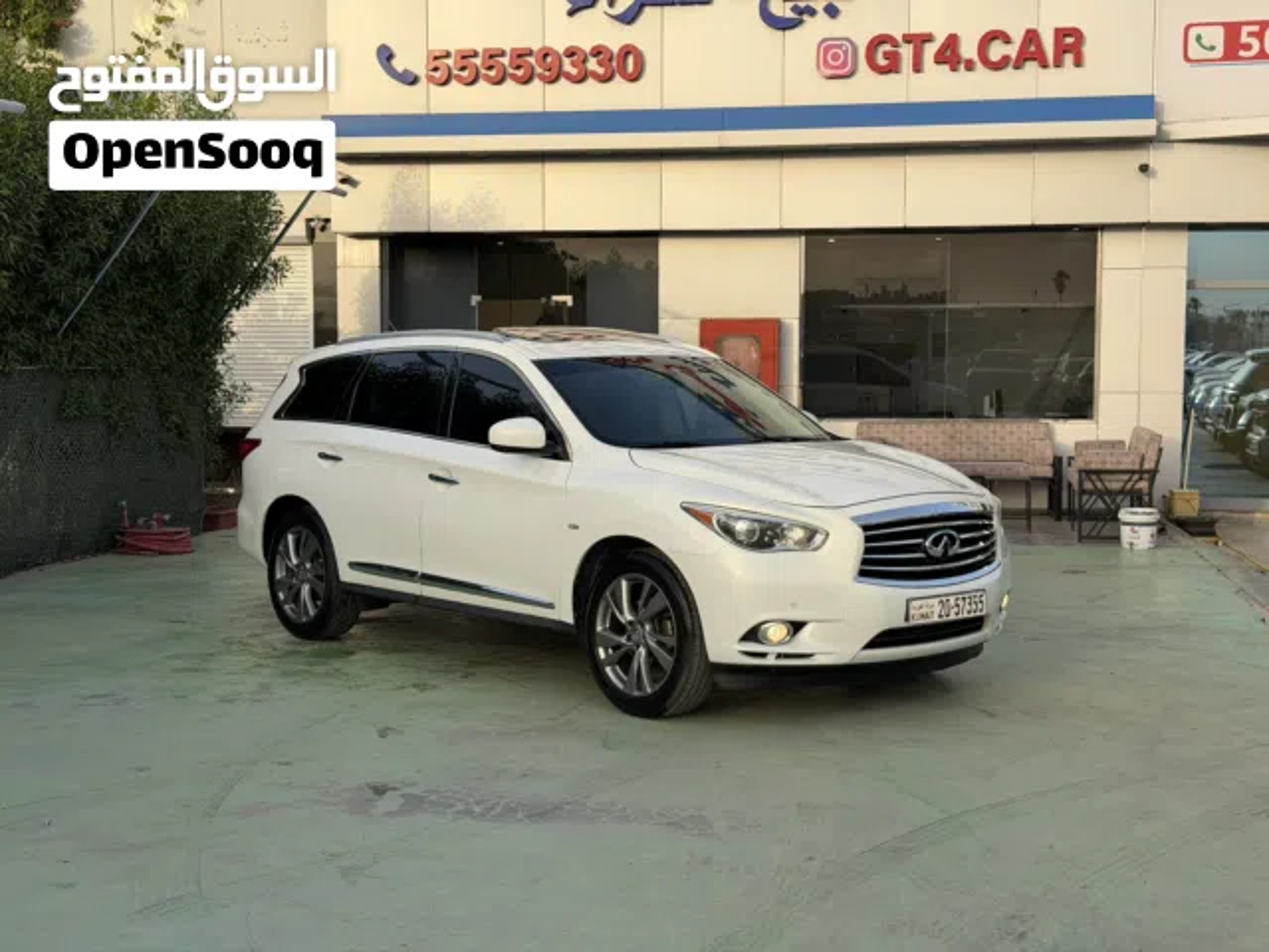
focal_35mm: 48
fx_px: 1760
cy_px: 476
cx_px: 634
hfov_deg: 39.7
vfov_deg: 30.3
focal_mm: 6.76
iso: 64
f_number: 1.78
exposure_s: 1/1456
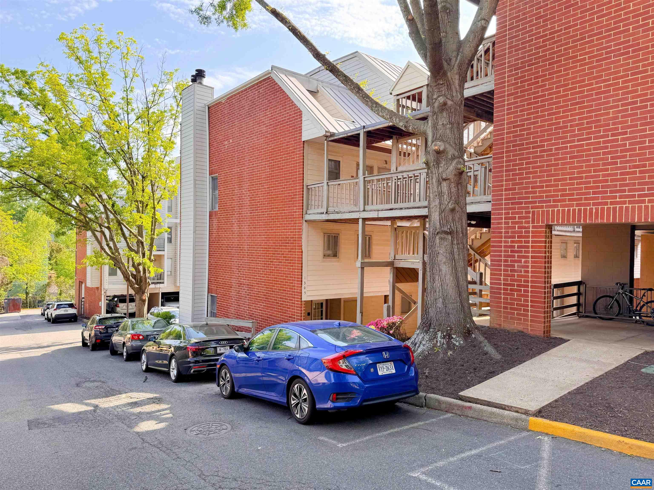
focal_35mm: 24
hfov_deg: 71.6
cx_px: 327
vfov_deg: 56.8
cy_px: 245
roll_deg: +0.5
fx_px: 453
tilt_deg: -1.3
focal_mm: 6.76
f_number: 1.78
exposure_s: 1/651
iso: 80
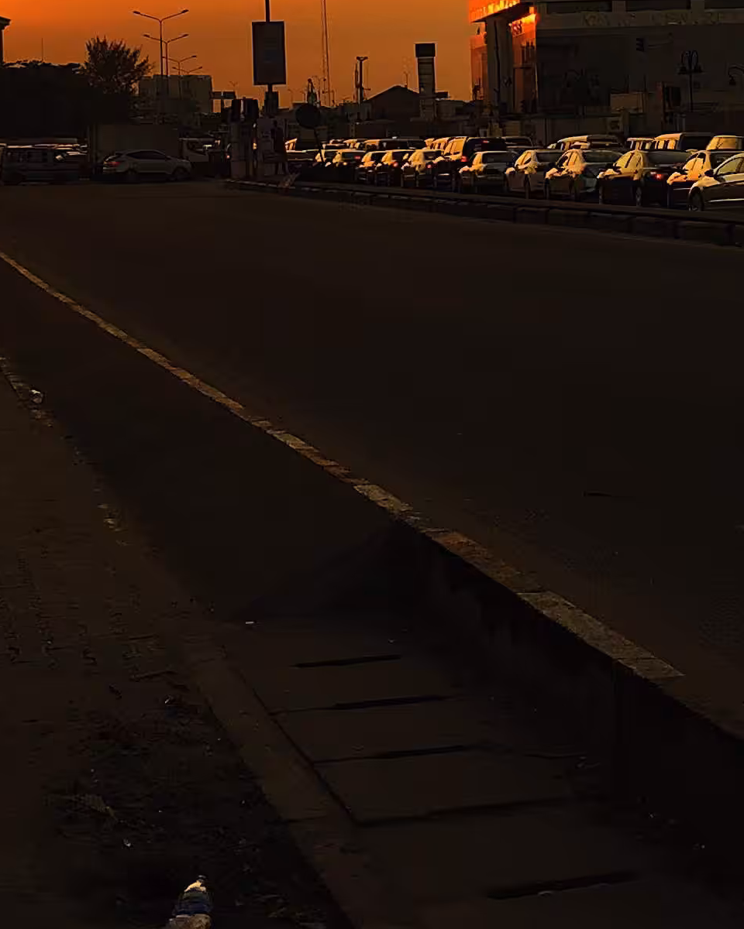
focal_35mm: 77
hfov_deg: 19.9
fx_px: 2119
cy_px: 26
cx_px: 370
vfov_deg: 23.8
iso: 32
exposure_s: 1/775
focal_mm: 4.15
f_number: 2.2
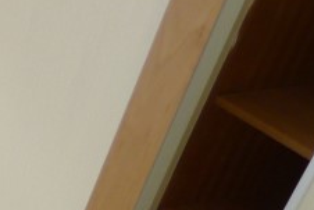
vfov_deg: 9.9
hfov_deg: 12.6
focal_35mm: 122
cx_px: -469
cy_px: 499
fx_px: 1065
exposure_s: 1/100
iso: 100
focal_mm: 5.1
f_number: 2
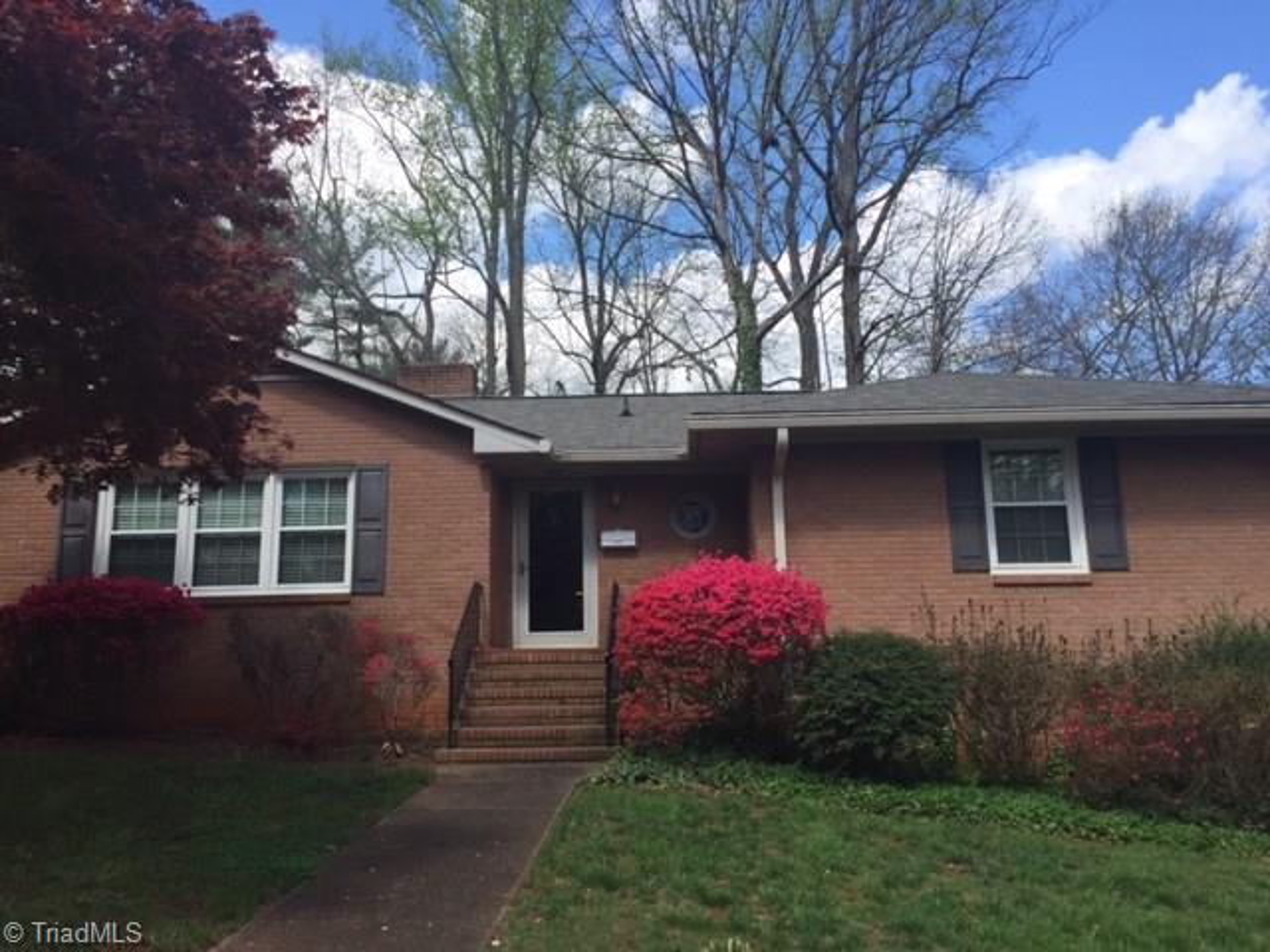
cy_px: 476
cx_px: 635
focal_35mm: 29
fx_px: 1064
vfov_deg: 48.2
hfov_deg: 61.7
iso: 32
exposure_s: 1/1276
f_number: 2.2
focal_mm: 4.15
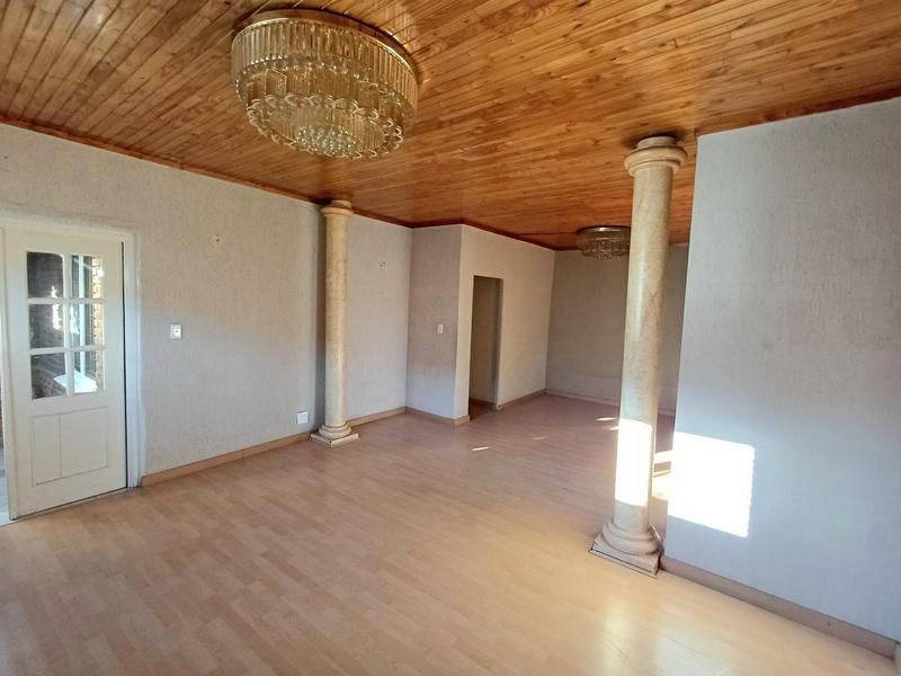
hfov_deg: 94.5
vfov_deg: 78.1
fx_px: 416
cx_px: 450
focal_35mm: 16
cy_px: 338
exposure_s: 1/50.3
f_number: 2.2
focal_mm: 1.64
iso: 100
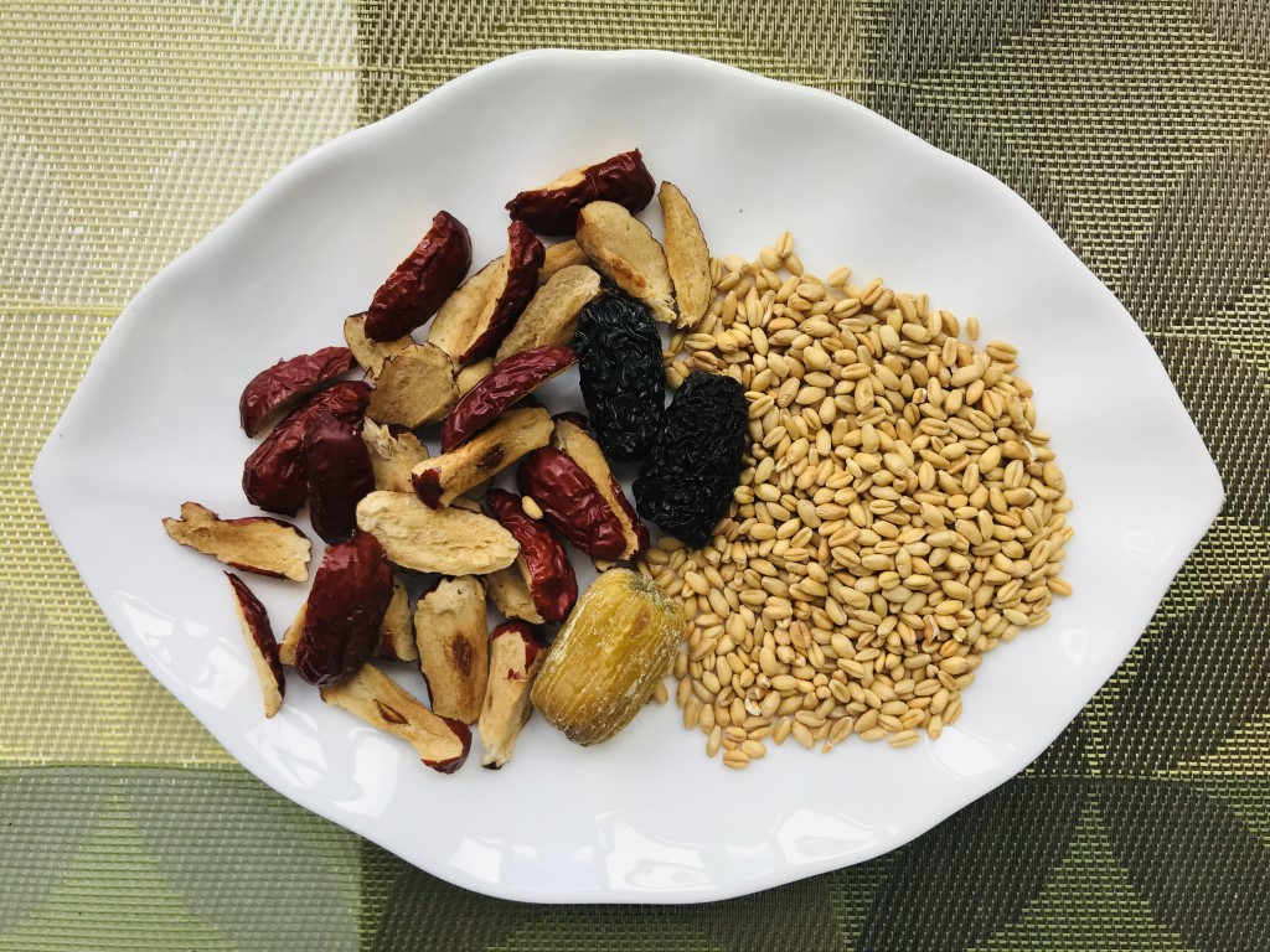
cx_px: 635
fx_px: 1027
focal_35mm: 28
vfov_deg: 49.7
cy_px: 476
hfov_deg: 63.4
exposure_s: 1/286
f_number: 1.8
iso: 20
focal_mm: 3.99
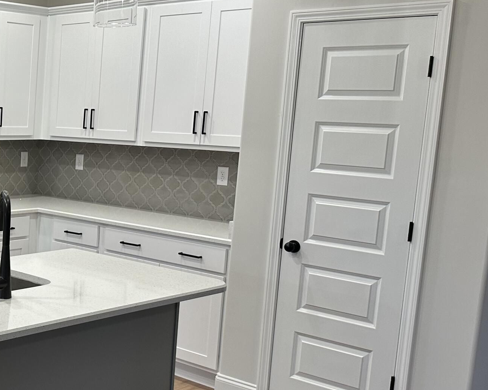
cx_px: -60
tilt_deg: -8.9
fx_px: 780
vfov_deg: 28.1
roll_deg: -1.6
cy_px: 227
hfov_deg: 30.7
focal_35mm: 54
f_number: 1.78
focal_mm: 6.86
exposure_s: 1/120
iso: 125
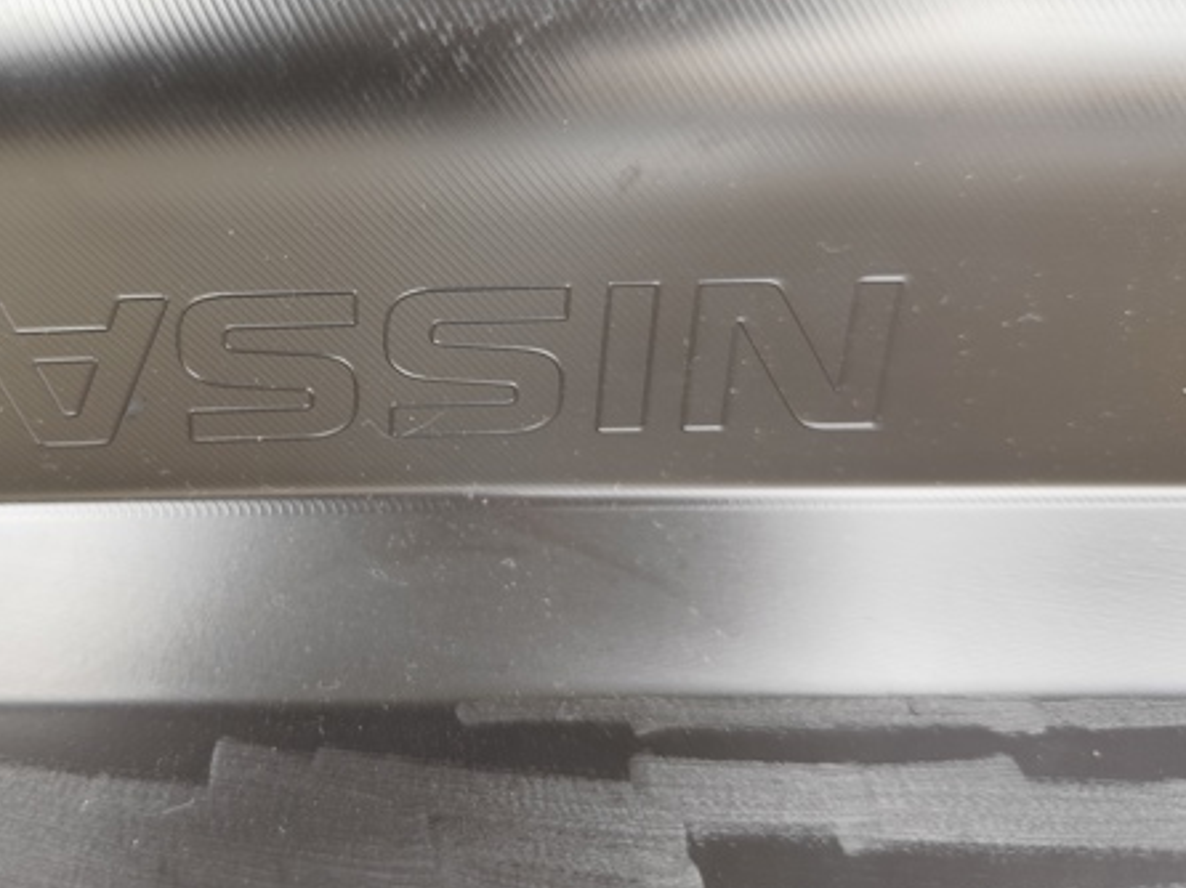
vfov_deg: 42.8
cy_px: 368
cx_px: 383
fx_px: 1130
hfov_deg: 54.1
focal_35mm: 33
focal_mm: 6.19
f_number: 1.65
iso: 160
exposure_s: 1/100
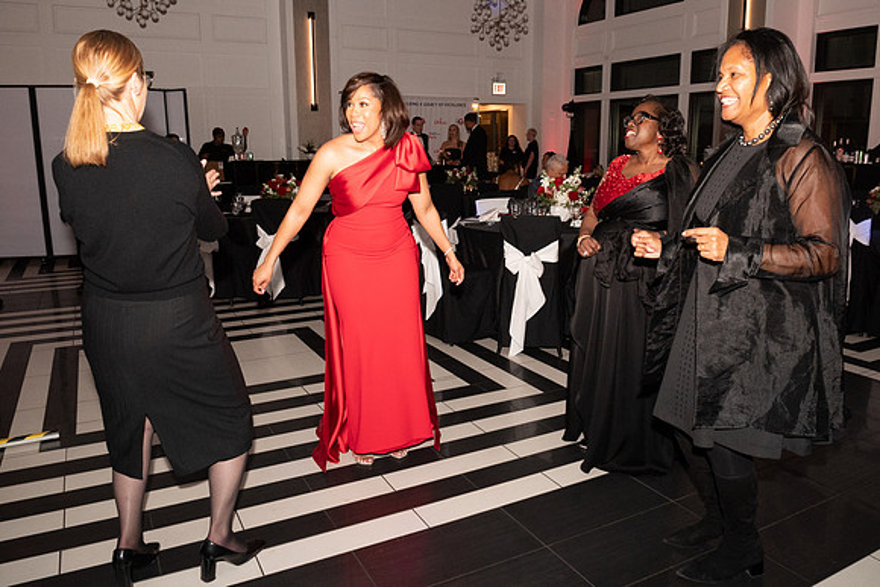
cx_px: 440
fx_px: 660
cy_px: 294
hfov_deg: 67.4
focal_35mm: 27
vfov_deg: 48.0
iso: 2500
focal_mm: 18
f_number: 6.3
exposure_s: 1/125
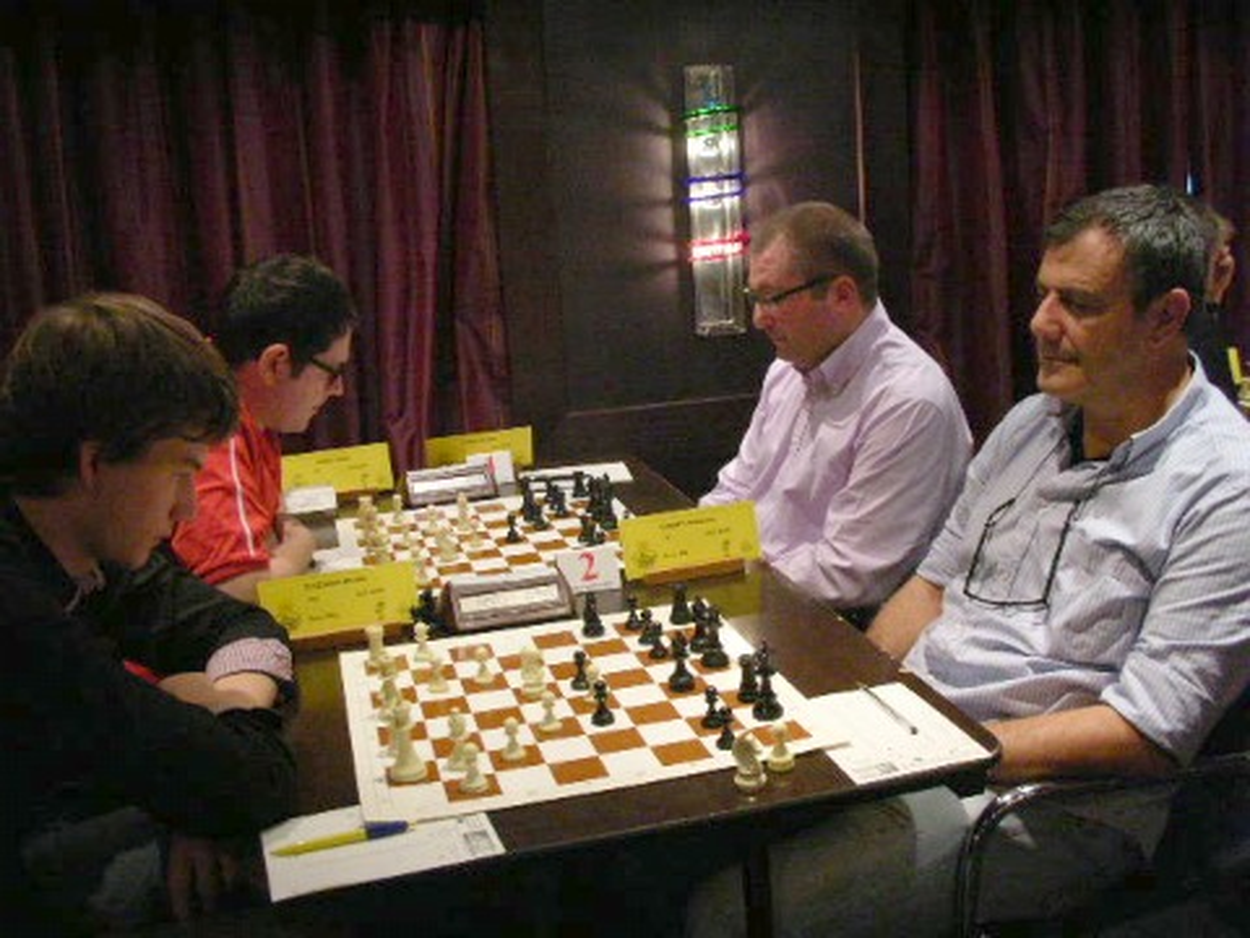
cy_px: 469
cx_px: 625
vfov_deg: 40.7
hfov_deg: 52.6
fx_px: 1264
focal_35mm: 35
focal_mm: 5.8
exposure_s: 1/28.3
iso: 400
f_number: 3
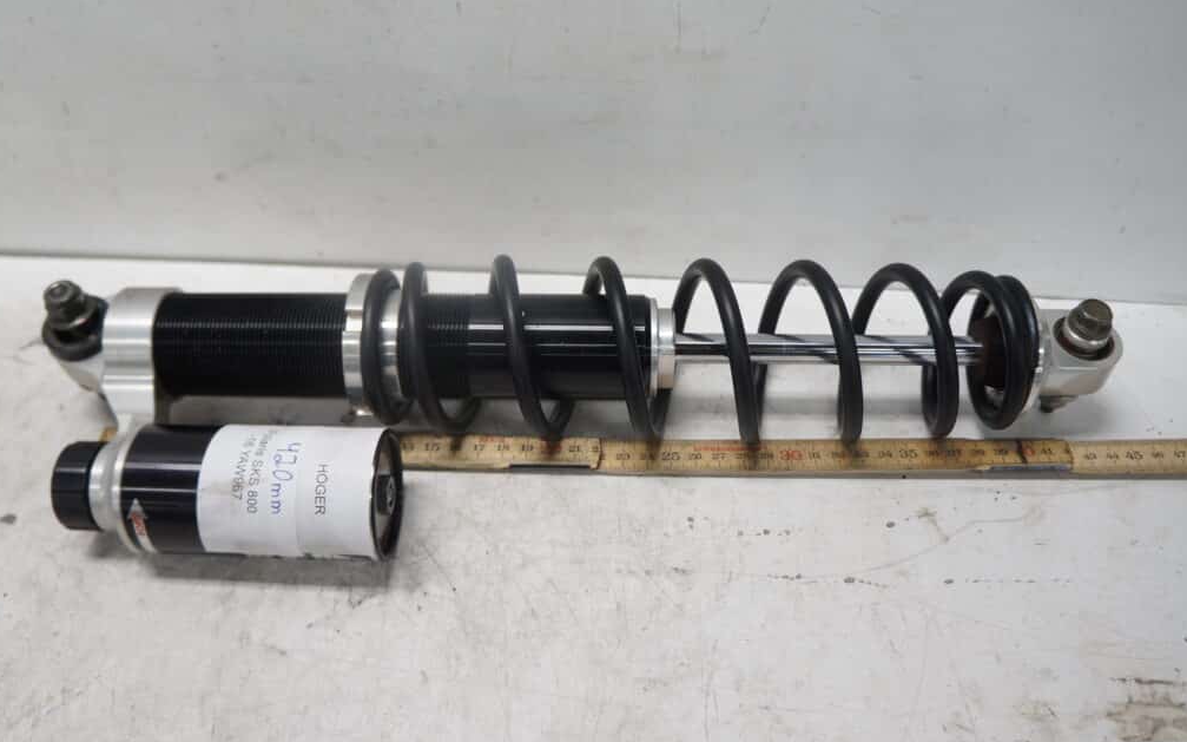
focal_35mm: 28
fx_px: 906
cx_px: 588
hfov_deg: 66.5
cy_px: 363
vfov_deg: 44.5
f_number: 3.5
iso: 125
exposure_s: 1/60
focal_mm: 18
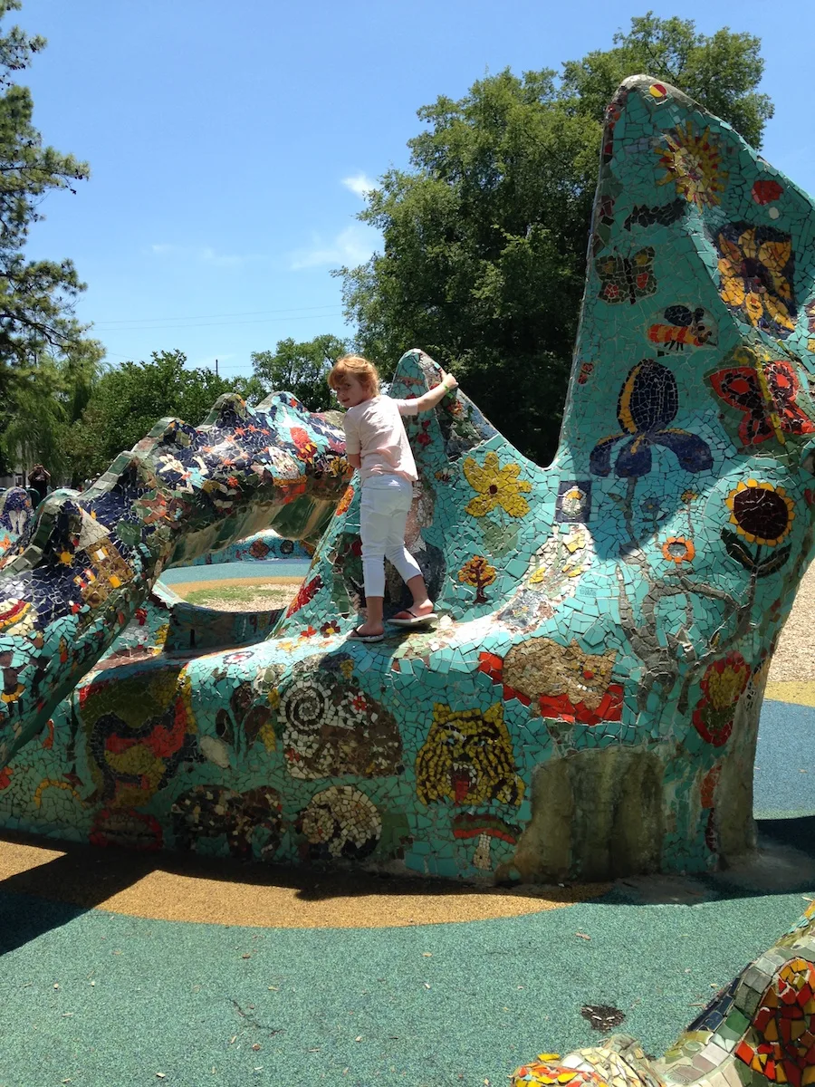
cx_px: 408
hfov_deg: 42.9
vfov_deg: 55.4
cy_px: 544
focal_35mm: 33
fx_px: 1036
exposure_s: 1/1130
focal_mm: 4.12
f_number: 2.4
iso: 50
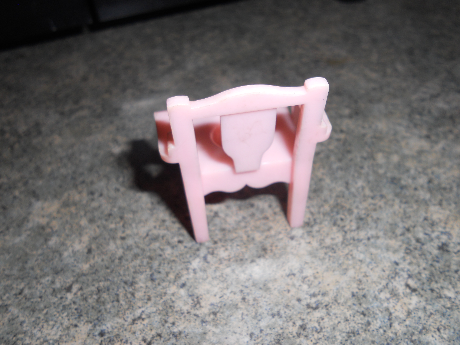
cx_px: 230
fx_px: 425
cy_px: 172
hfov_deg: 56.8
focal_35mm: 32
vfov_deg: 44.2
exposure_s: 1/25
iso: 80
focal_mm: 5.8
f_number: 8.8
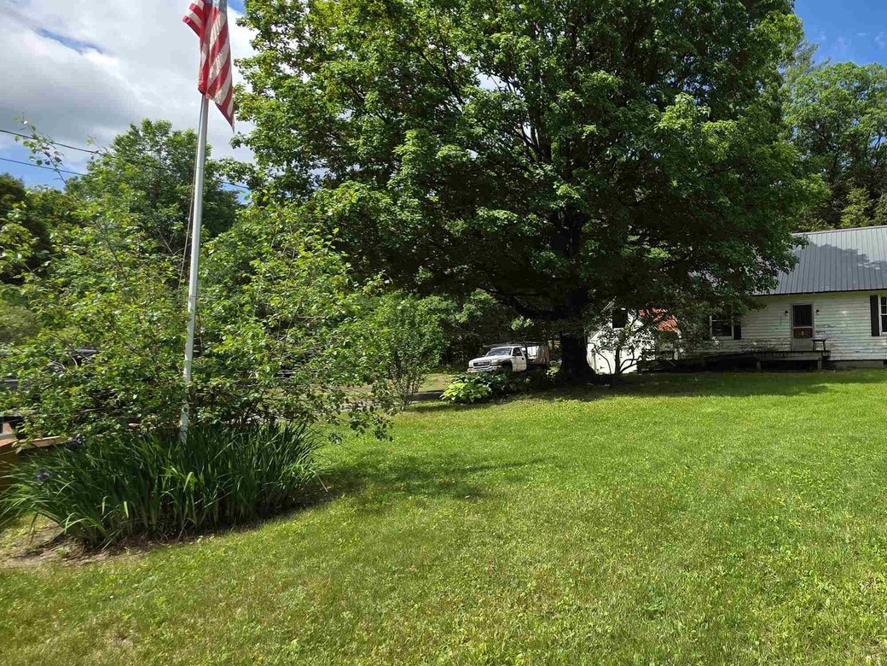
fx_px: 512
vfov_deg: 65.9
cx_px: 664
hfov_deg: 75.8
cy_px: 320
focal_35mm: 20
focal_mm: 2.2
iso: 40
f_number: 1.9
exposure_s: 1/1849
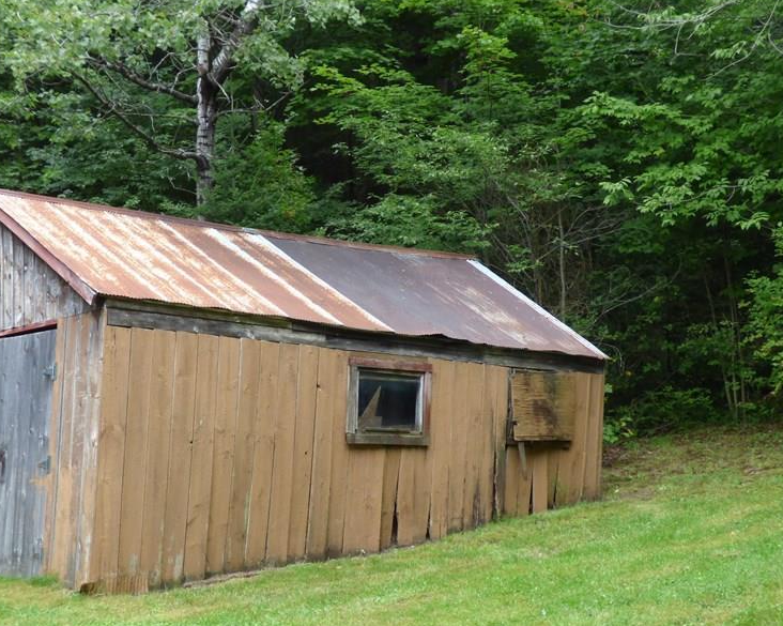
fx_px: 1297
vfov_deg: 27.1
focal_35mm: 56
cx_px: 364
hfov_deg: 33.6
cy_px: 382
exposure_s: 1/200
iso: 200
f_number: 3.6
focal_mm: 7.07
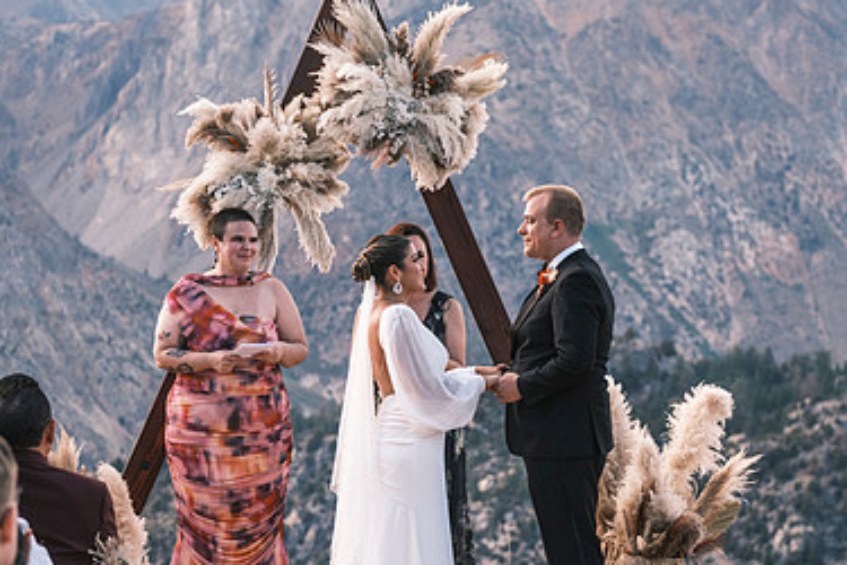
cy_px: 324
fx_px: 3058
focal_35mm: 130
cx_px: 461
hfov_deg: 15.8
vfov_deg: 10.5
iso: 400
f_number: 2.8
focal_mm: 56.3
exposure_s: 1/1100
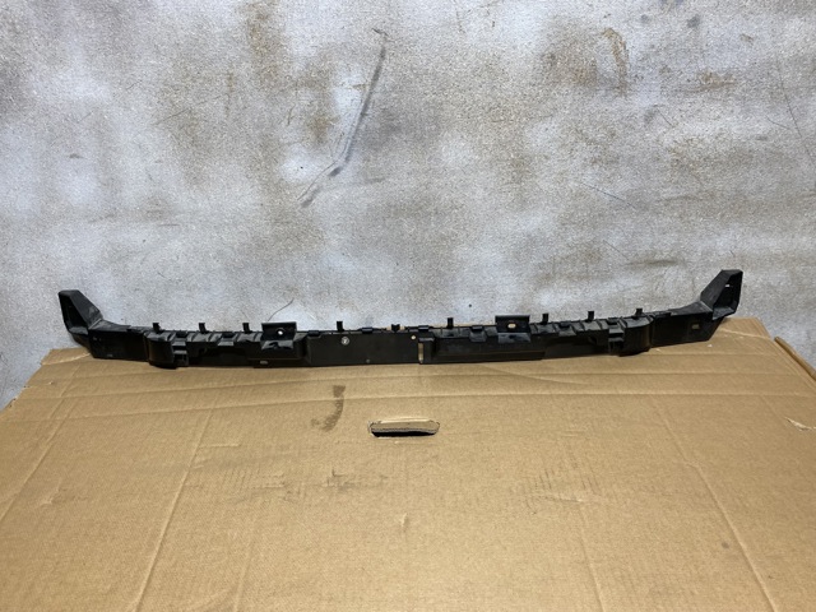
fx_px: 613
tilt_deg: -28.8
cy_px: 306
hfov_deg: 67.3
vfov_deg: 53.1
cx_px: 408
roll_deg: +1.0
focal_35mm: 26
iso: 64
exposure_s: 1/100
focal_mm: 4.25
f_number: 1.8
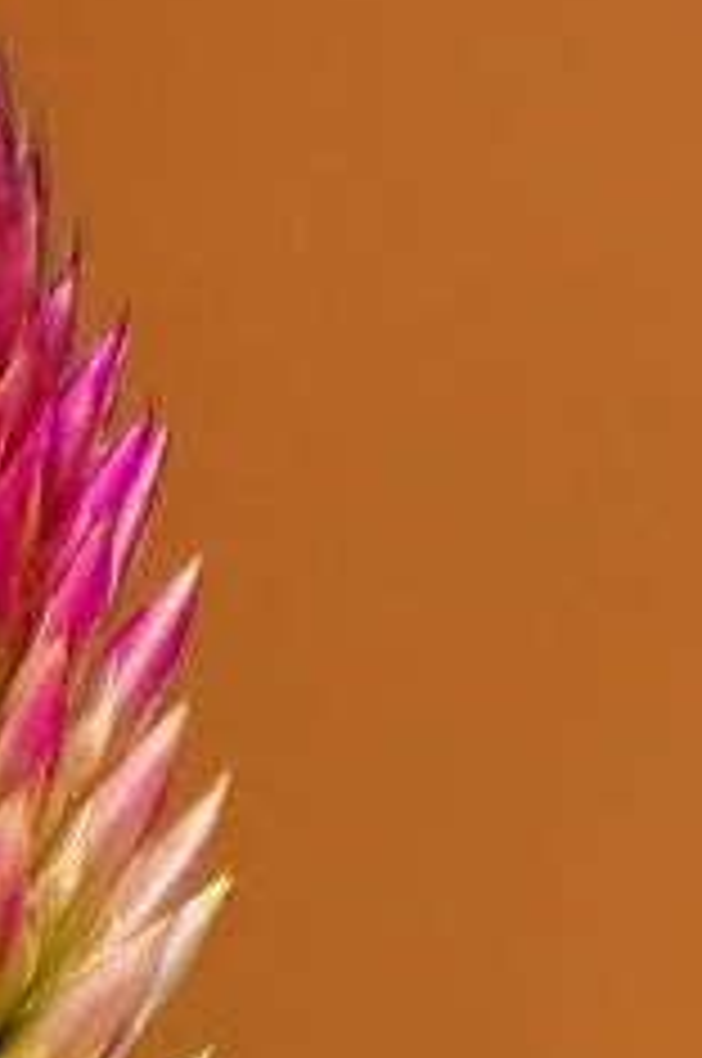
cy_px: 2125
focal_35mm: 3069
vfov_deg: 0.7
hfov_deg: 0.4
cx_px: -1395
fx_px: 90027
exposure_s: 1/1600
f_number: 6.3
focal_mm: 300
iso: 280
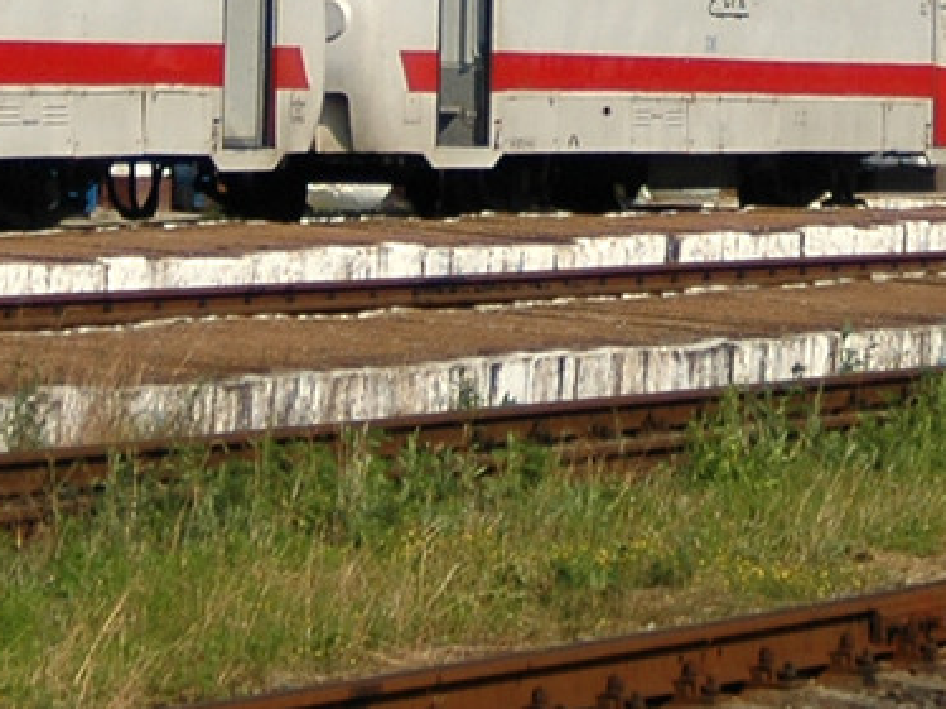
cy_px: -454
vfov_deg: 5.7
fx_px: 7061
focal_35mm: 258
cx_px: 467
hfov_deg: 7.7
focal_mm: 35
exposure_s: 1/1000
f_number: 3.8
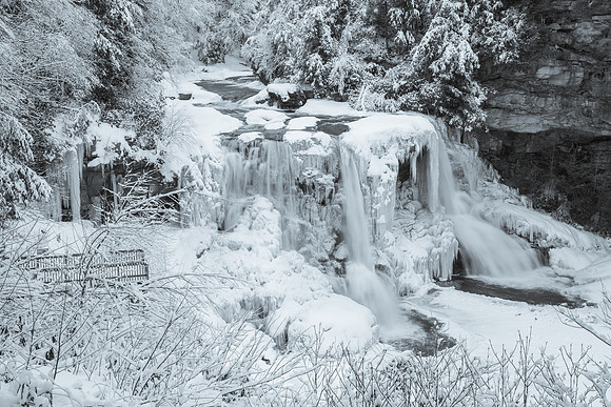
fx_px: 849
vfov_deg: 27.0
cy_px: 204
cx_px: 306
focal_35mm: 50
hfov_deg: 39.6
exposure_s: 1/6
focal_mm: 50
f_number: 13
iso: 64
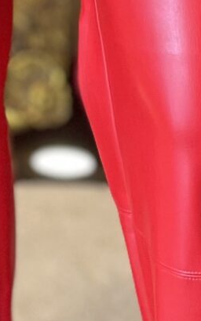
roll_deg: -1.7
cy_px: -88
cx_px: 14
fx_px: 1509
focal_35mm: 172
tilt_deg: -11.9
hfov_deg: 7.6
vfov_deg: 11.9
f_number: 1.6
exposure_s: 1/50
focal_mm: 4.2
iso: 100
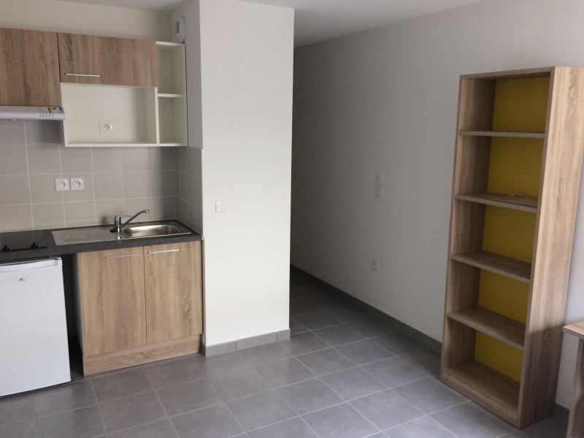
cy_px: 219
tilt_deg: -11.0
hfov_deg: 61.7
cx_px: 292
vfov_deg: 48.2
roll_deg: -1.1
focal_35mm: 29
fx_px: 489
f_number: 2.2
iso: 64
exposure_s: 1/33
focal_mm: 4.15
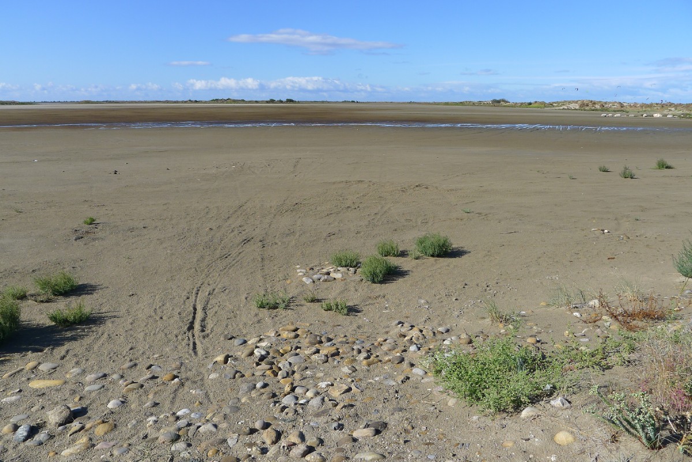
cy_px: 231
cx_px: 346
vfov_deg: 53.2
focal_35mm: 24
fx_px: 461
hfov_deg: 73.7
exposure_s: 1/800
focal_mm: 5.1
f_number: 4
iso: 80
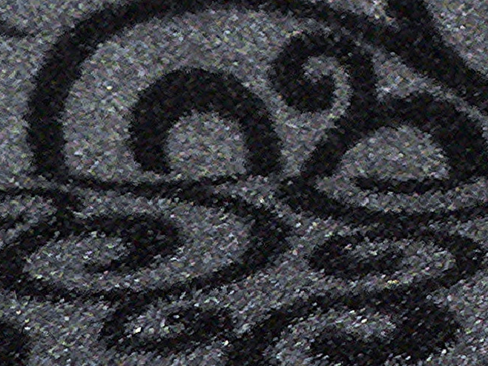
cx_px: 846
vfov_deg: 10.2
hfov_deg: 12.9
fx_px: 1974
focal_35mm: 140
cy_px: -236
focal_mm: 6
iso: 400
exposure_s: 1/8
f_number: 2.8
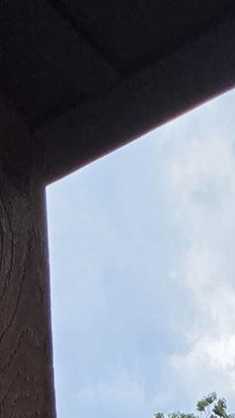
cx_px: 355
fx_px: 854
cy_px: 928
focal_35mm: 77
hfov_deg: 14.6
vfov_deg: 16.5
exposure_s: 1/1339
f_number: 1.9
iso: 32
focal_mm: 2.2
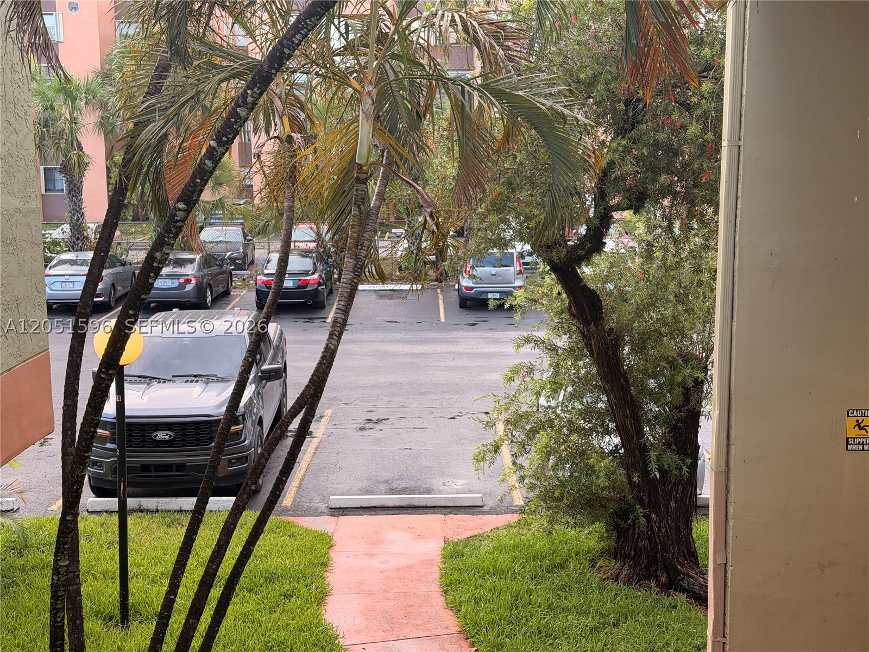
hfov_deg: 39.7
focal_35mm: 48
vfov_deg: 30.3
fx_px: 1205
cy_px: 326
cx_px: 434
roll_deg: +1.0
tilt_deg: -8.5
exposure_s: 1/145
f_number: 1.78
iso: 100
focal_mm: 6.76
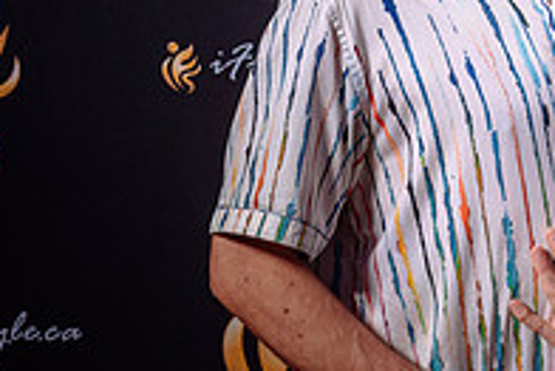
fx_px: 1574
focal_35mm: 102
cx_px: 629
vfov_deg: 13.4
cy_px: 86
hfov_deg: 19.1
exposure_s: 1/80
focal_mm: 34.5
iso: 800
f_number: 4.5
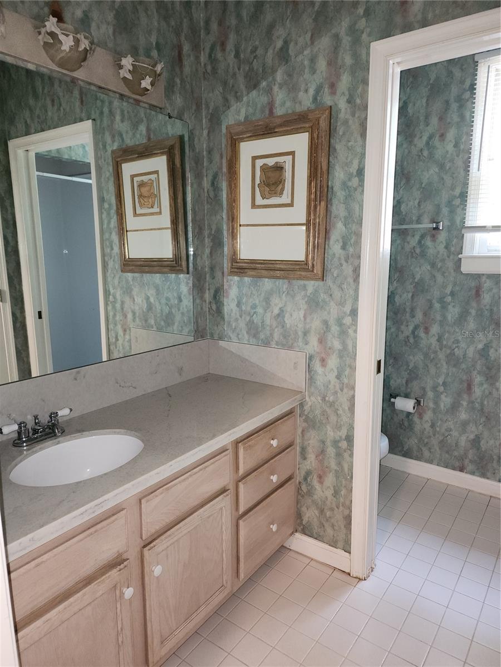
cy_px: 334
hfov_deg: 58.9
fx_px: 444
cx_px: 250
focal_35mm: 23
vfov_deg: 73.9
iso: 160
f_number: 1.8
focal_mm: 6.4
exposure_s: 1/24
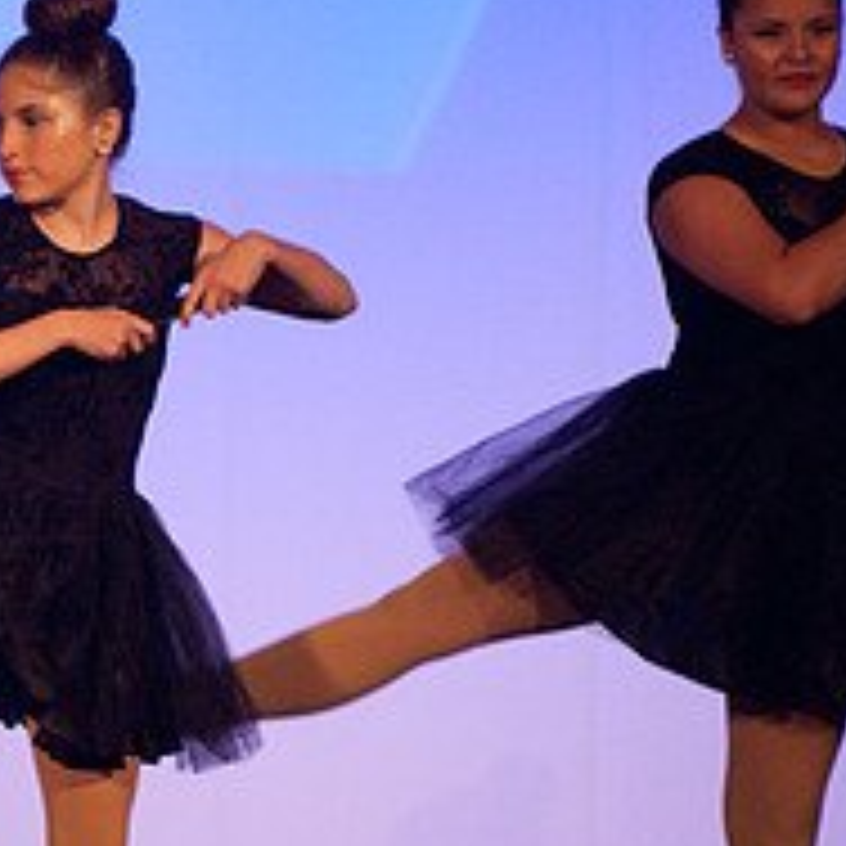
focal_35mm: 523
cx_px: 9
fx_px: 14461
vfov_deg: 3.4
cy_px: 477
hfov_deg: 3.3
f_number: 2.8
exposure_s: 1/200
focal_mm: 200
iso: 3200
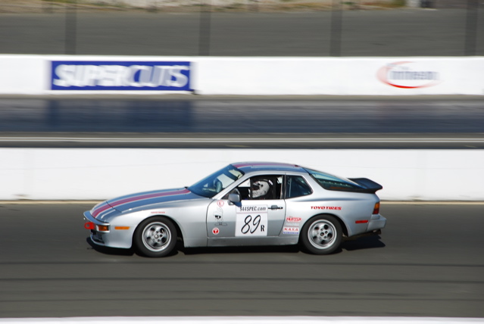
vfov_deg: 4.6
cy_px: 162
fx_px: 4039
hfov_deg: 6.9
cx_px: 242
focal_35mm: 300
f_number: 10
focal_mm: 200
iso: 100
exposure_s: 1/250
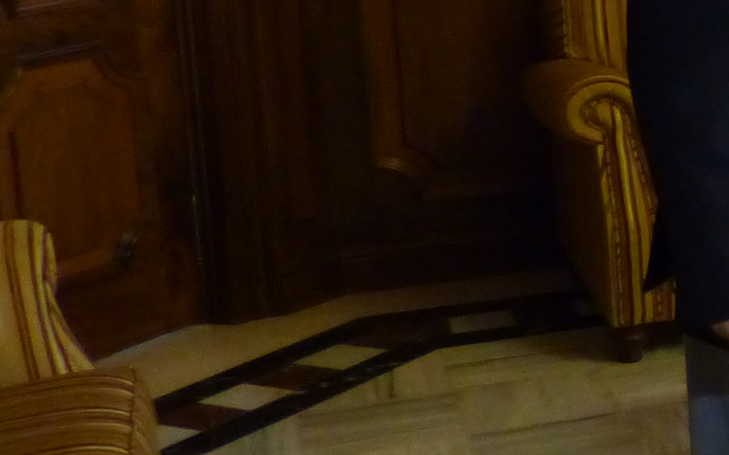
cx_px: 1329
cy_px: -3
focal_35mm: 99
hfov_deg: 17.1
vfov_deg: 13.0
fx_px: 1967
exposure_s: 1/60
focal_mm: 4.5
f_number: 2.8
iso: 400
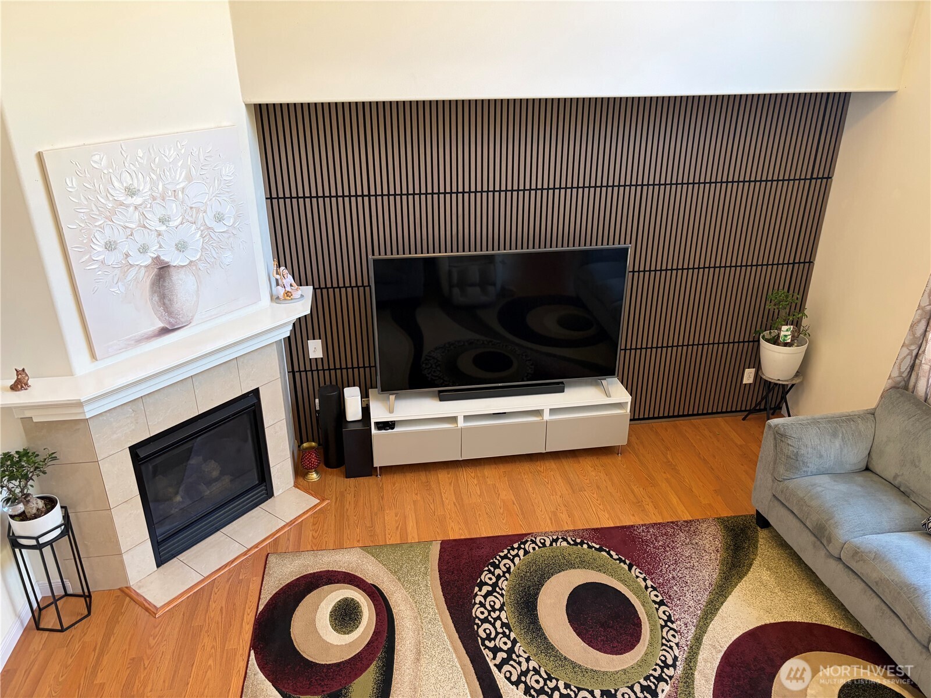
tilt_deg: -24.2
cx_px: 466
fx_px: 699
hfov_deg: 67.3
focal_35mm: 26
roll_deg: +0.4
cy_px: 349
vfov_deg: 53.1
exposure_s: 1/60
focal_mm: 5.96
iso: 125
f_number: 1.6
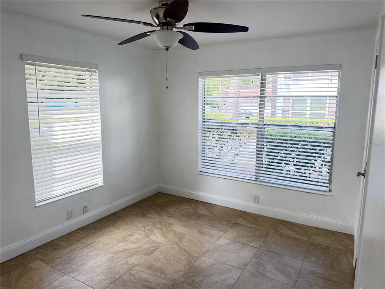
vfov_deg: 56.8
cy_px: 144
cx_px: 192
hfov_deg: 71.6
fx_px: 267
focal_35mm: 24
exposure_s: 1/214
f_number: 1.78
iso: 80
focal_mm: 6.76
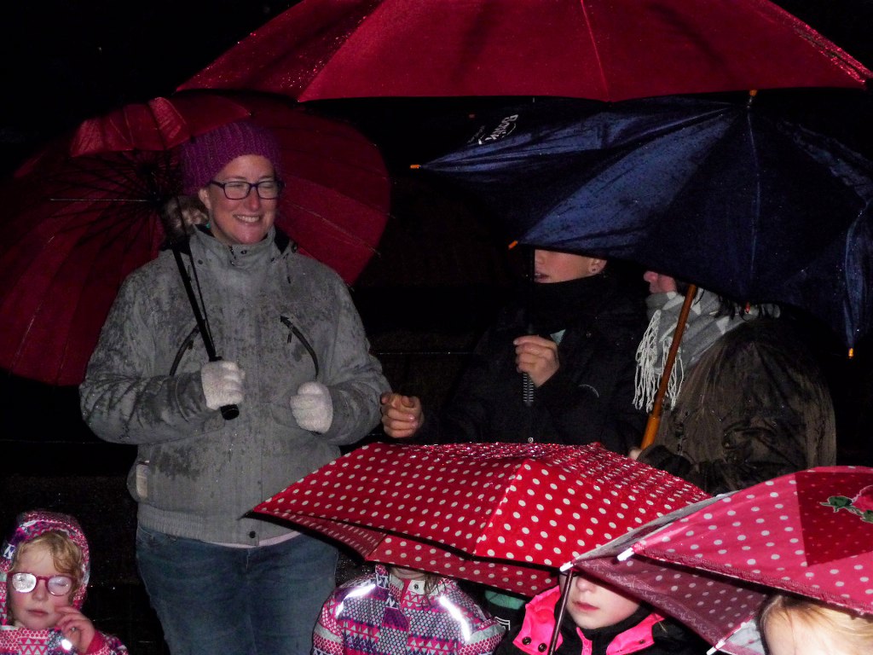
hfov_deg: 25.3
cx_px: 436
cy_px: 328
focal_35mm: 77
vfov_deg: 19.1
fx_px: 1942
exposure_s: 1/200
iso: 320
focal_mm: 13.1
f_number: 4.6
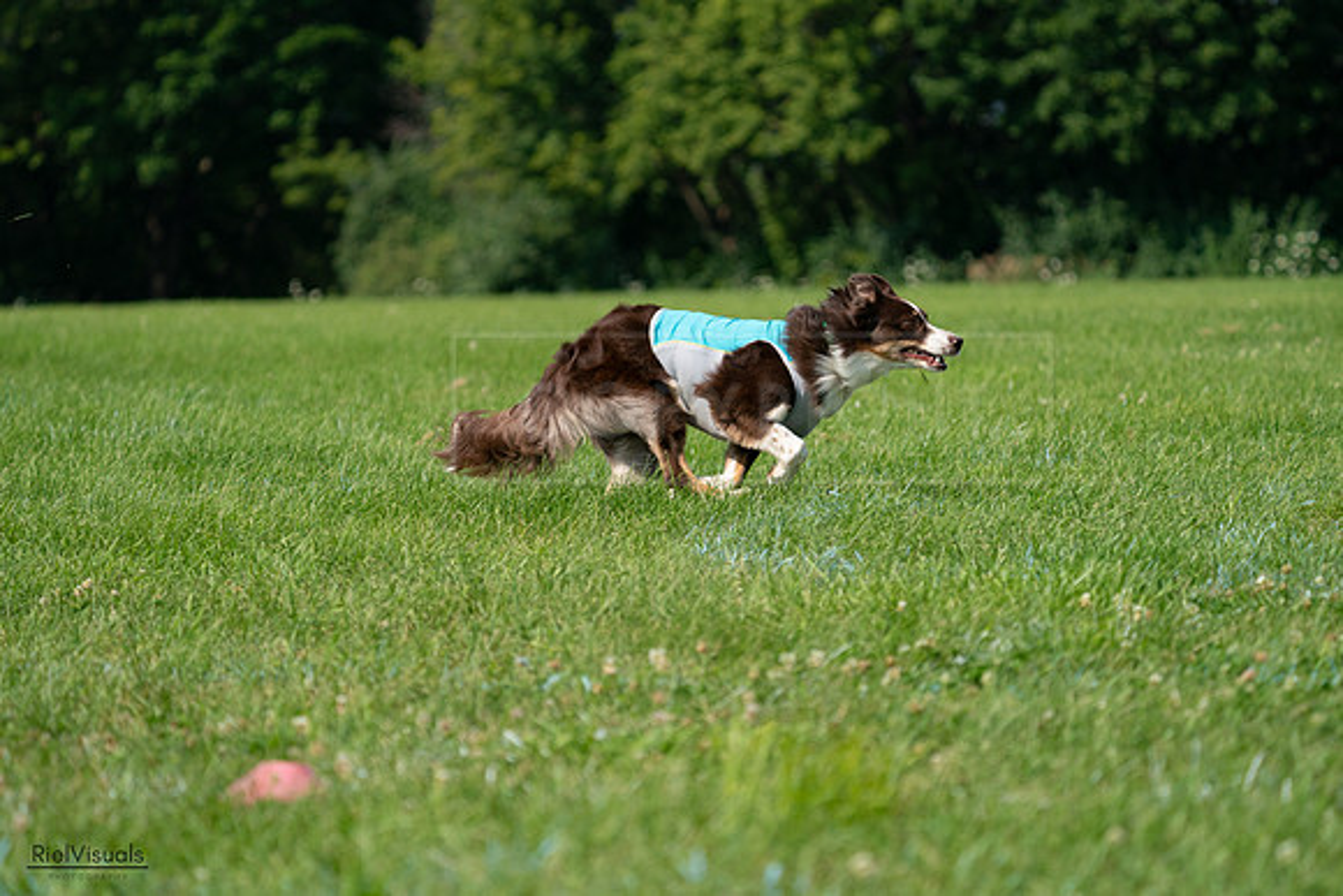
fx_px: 7463
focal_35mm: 200
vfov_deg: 6.9
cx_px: 672
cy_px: 448
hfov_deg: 10.3
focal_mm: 200
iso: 800
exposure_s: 1/4000
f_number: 5.6
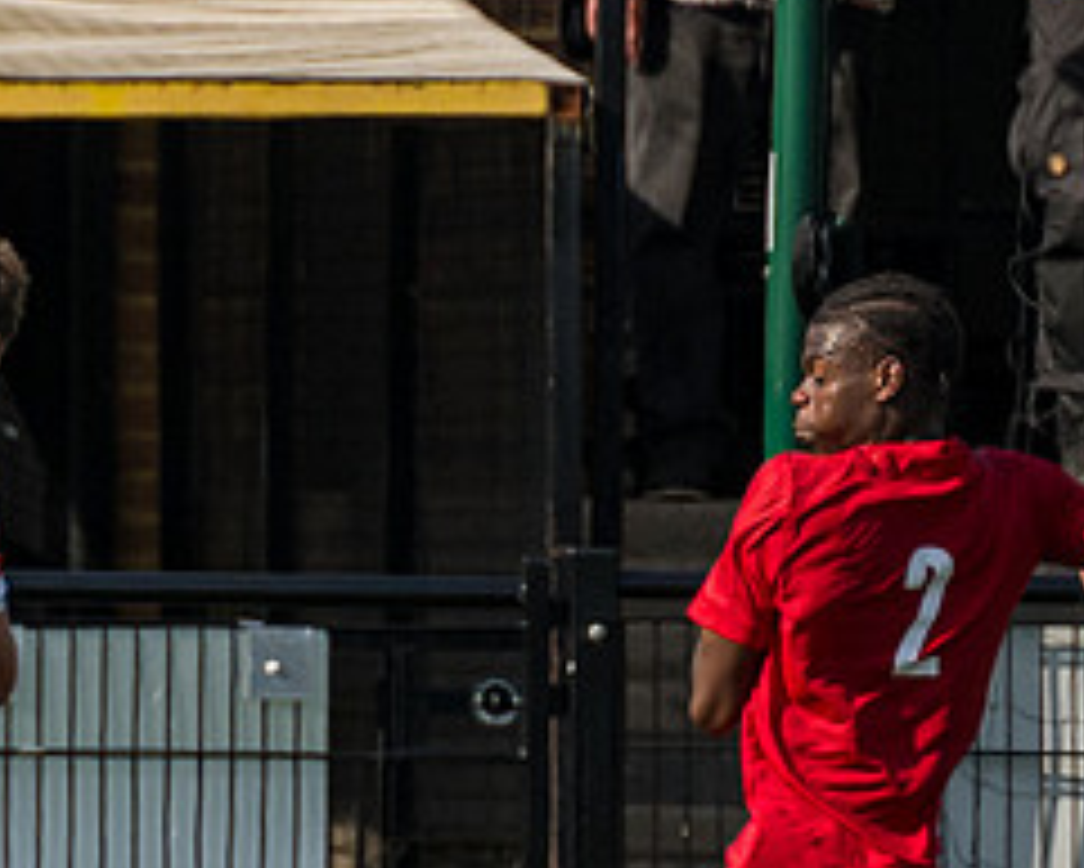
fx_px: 67625
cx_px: 1564
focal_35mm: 2107
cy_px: 945
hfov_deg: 0.9
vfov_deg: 0.7
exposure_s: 1/2000
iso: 200
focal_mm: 280
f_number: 4.5
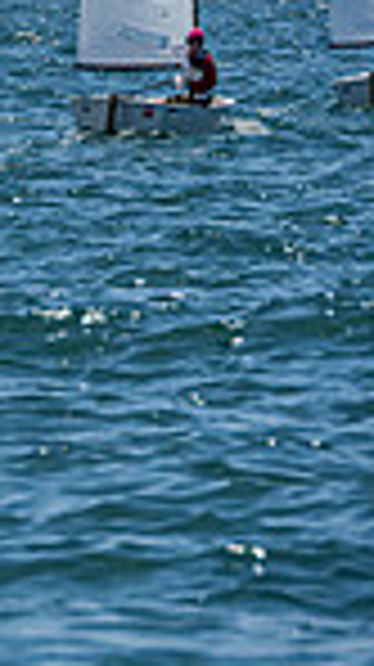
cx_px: -716
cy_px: -7
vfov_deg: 2.6
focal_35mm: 819
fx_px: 14472
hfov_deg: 1.5
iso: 250
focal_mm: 200
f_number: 8
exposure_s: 1/2000
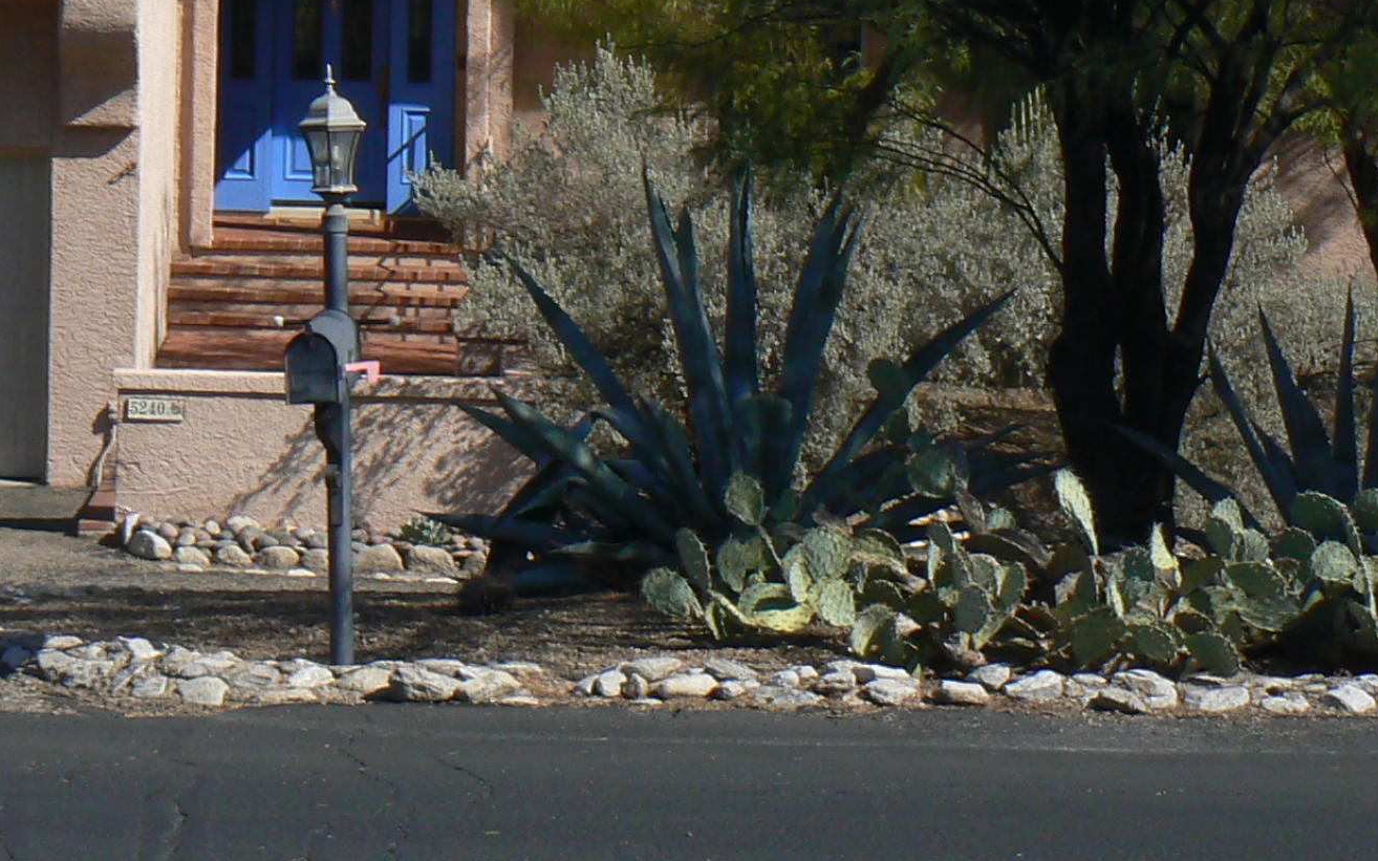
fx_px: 4544
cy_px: -138
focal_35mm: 121
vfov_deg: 10.7
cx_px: 279
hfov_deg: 17.1
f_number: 7.1
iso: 80
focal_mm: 8.3
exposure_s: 1/500
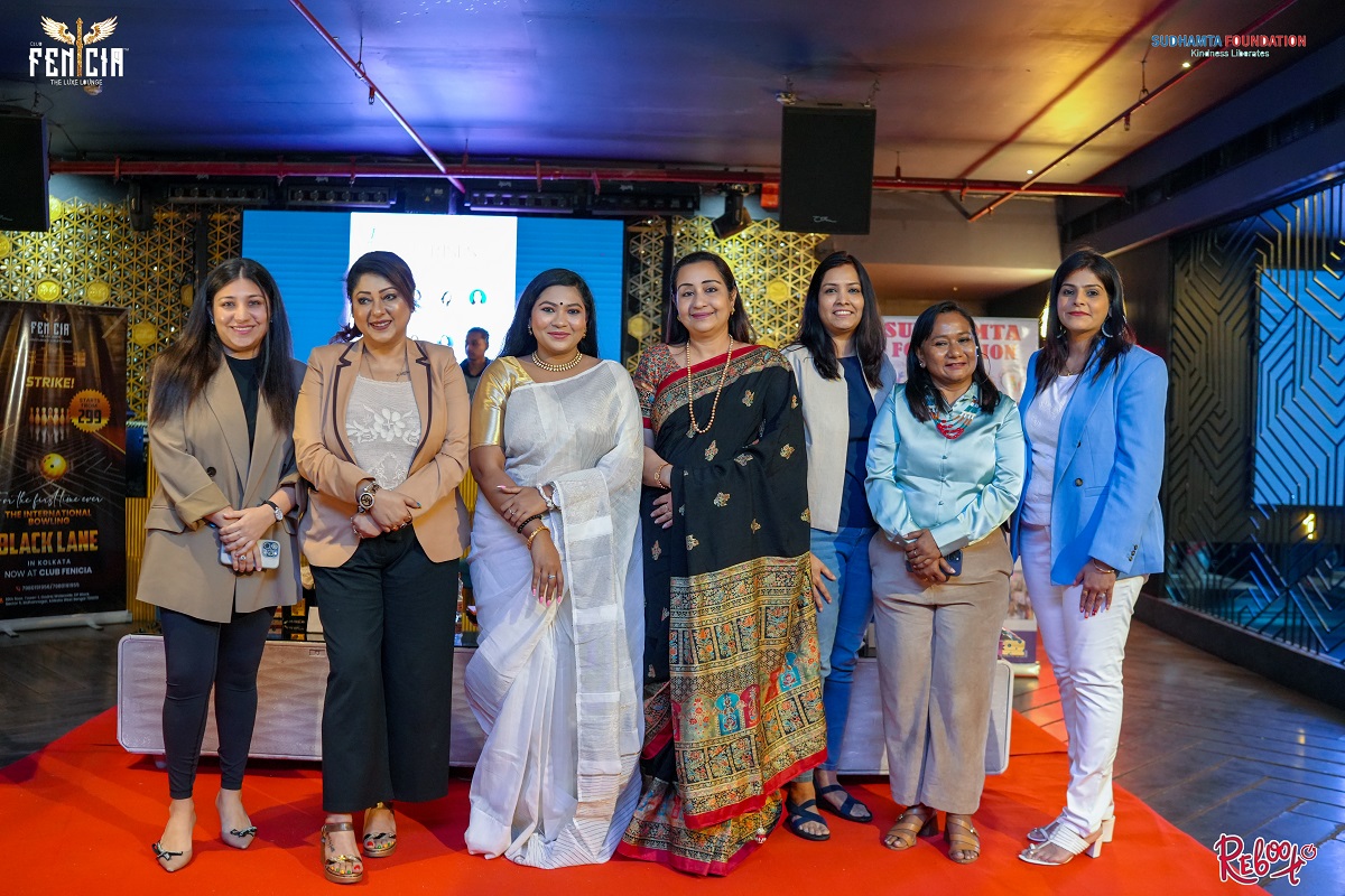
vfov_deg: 37.9
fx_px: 1308
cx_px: 672
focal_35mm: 35
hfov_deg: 54.4
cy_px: 448
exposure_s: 1/100
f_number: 2.8
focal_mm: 35
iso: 4000
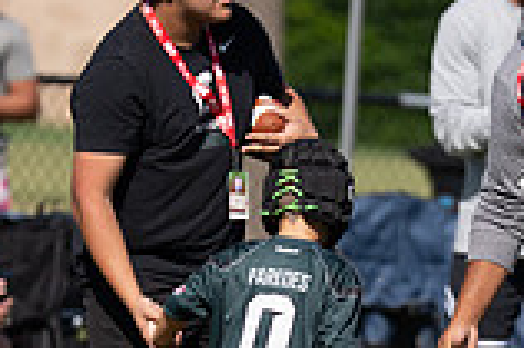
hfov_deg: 2.8
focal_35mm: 735
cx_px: 312
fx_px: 10687
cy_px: 287
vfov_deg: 1.9
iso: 250
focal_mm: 200
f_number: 2.8
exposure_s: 1/5000
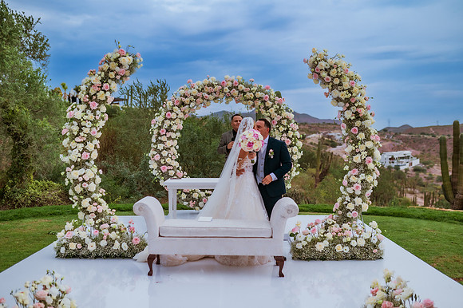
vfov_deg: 36.0
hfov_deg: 52.1
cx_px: 235
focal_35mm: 37
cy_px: 159
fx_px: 473
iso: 400
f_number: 2
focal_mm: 35
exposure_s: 1/800
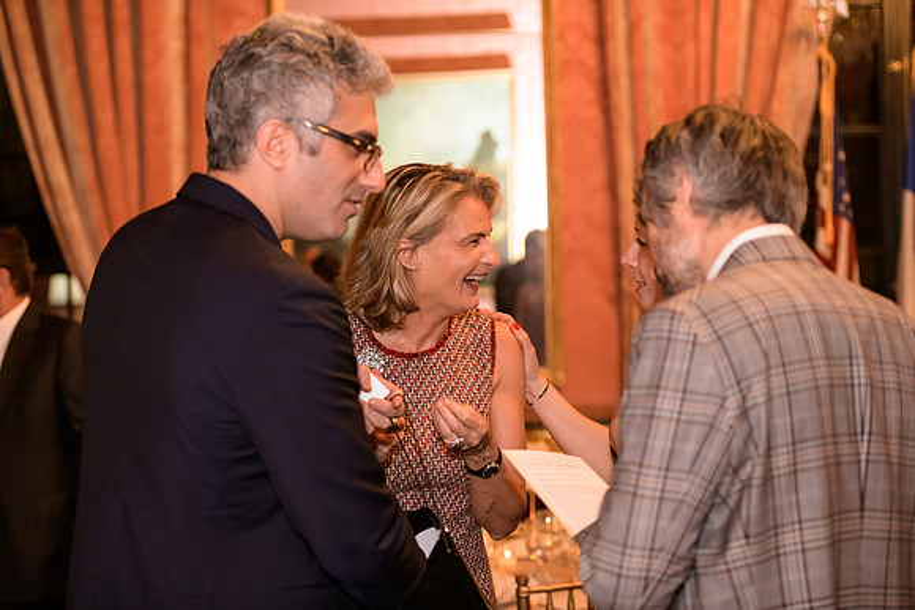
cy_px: 305
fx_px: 1779
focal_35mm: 70
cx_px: 458
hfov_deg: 28.8
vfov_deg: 19.5
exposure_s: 1/100
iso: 1250
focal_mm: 70
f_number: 3.2
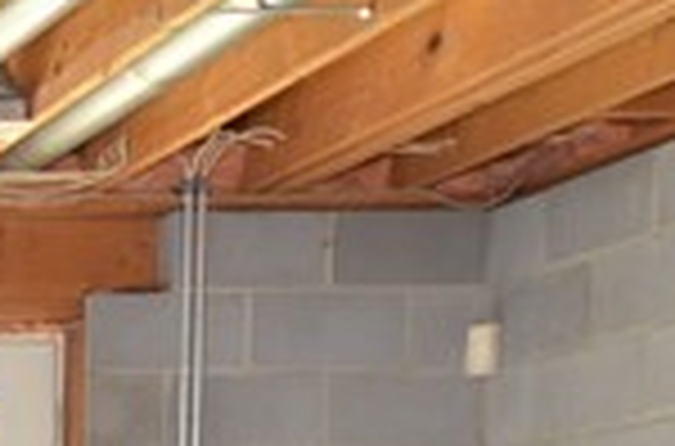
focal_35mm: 109
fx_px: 2037
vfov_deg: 11.6
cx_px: -785
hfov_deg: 14.6
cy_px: 791
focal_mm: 10
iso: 360
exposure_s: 1/60
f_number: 4
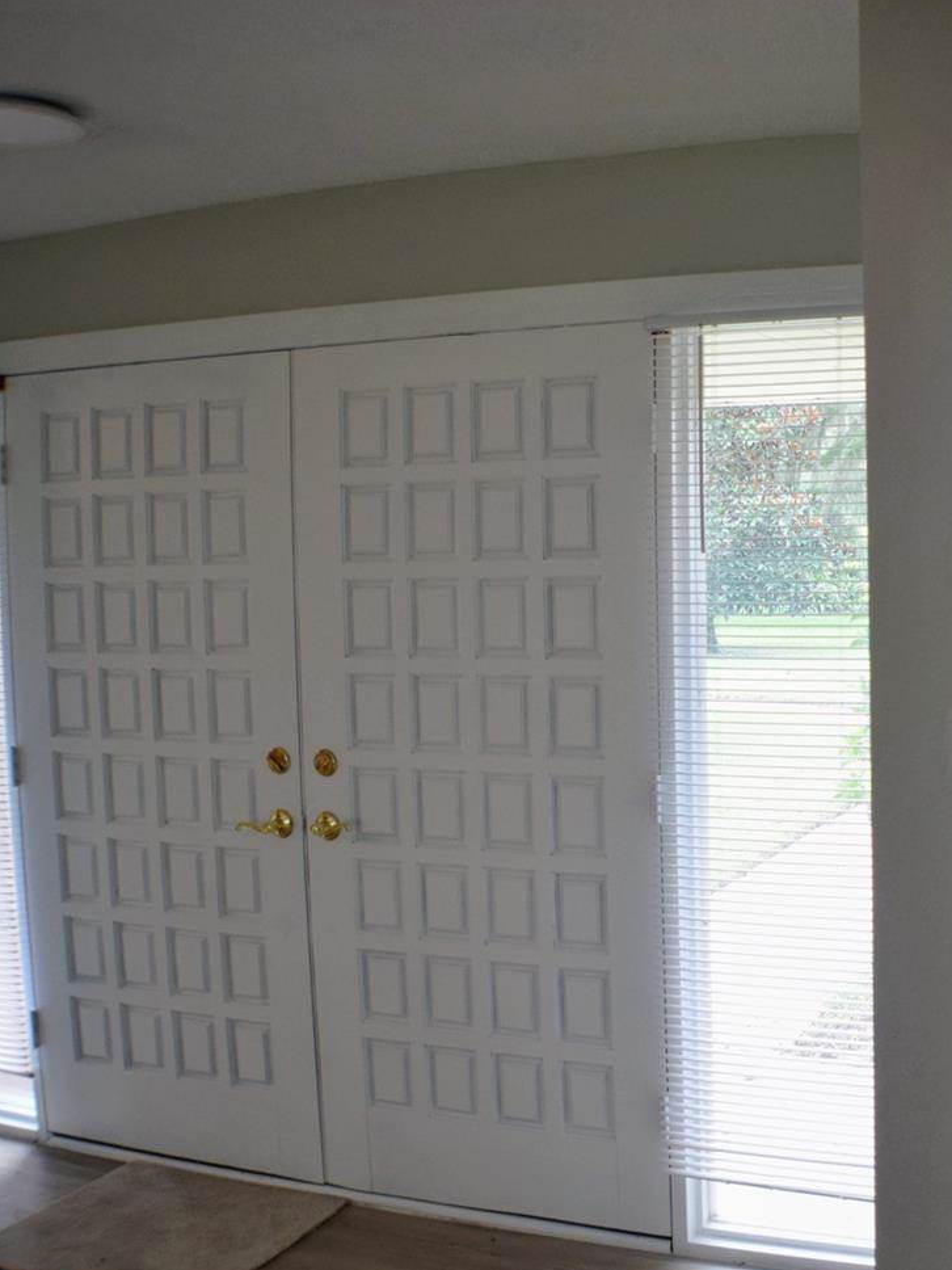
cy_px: 687
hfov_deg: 26.0
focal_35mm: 55
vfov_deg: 35.0
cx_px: 816
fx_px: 2009
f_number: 3.8
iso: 800
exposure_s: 1/60
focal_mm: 23
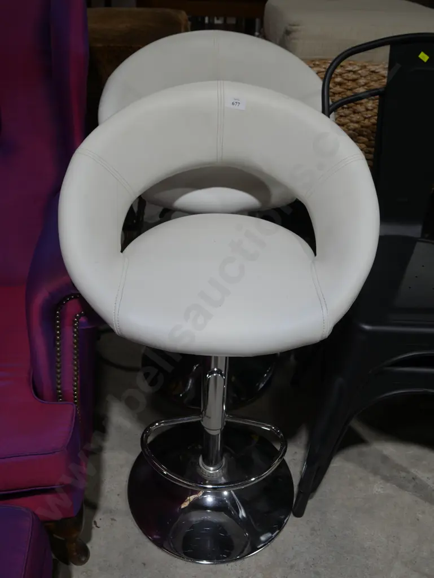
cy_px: 289
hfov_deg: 41.8
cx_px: 217
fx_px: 568
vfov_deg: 53.9
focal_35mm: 34
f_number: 5
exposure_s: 1/100
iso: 200
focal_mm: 17
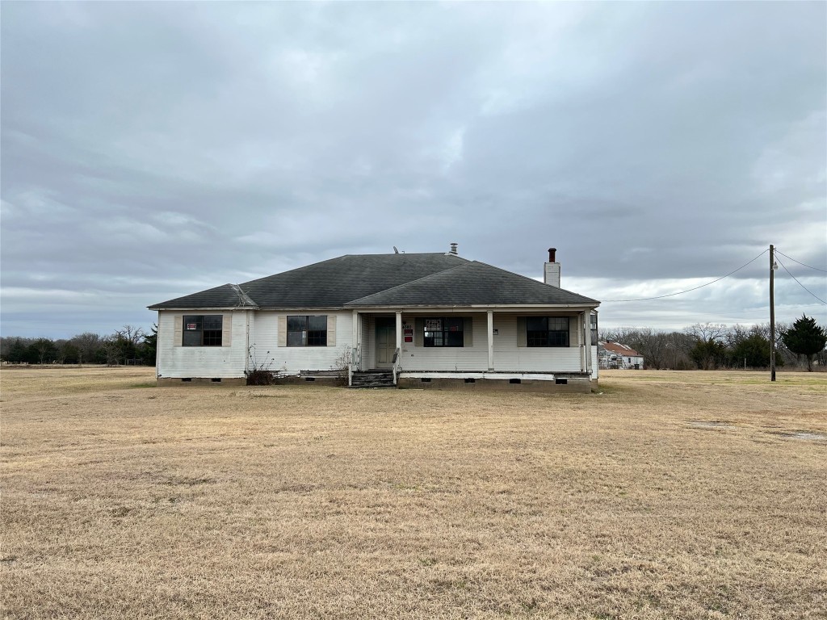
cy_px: 310
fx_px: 621
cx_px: 414
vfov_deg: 53.1
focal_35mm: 26
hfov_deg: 67.3
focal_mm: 5.7
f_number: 1.5
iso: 50
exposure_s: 1/1209
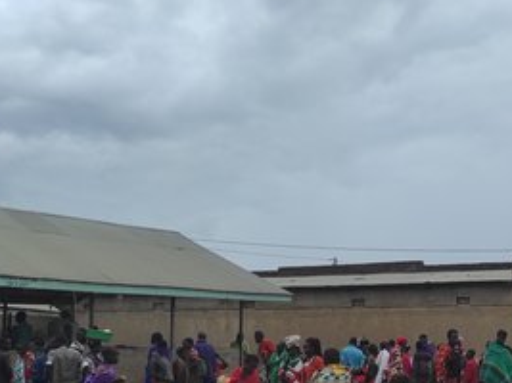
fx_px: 887
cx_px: 470
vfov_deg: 24.0
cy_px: 305
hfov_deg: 30.6
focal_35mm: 60
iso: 100
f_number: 1.89
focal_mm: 5.43
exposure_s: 1/1407
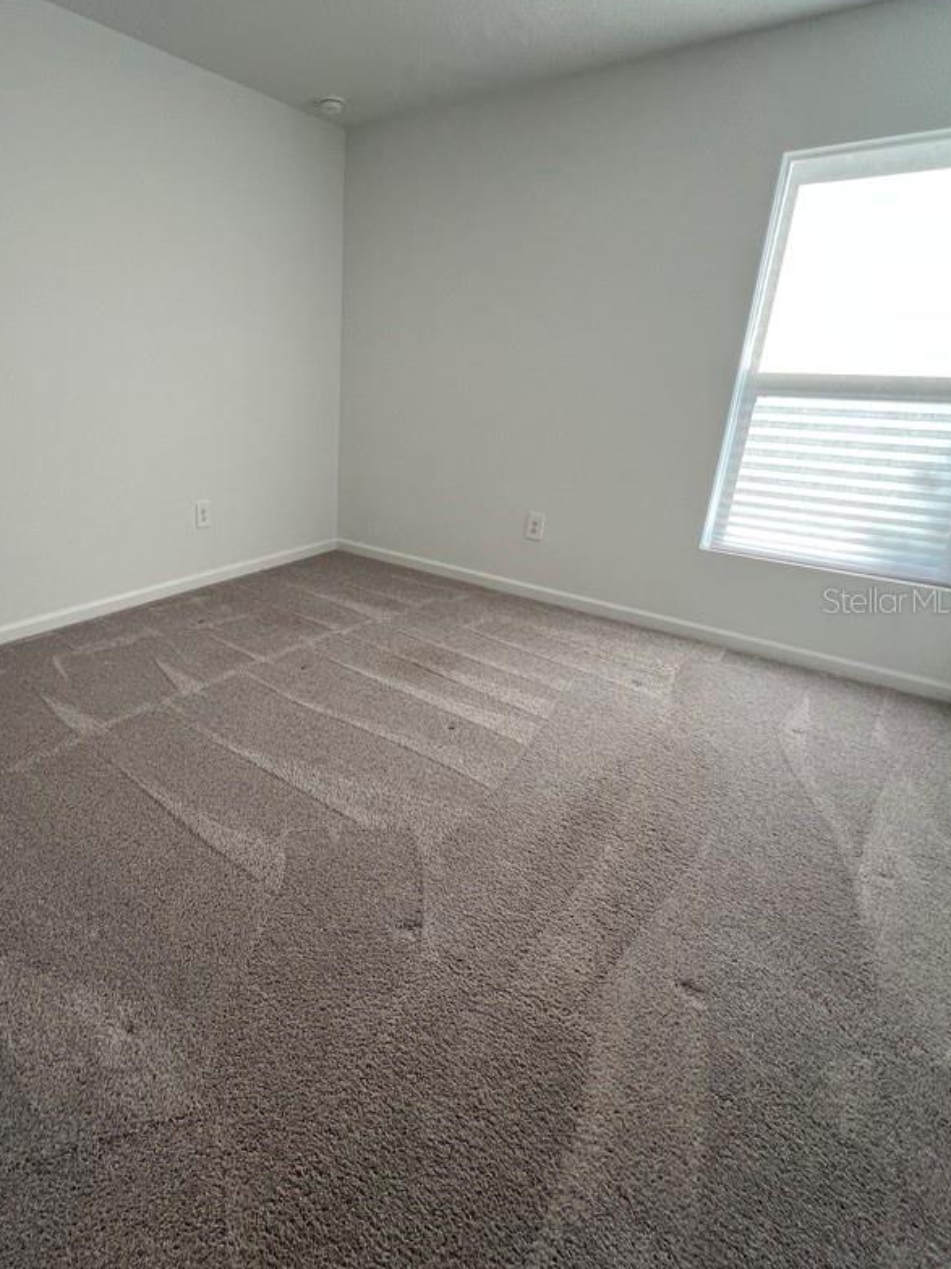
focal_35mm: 17
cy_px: 600
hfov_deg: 73.4
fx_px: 623
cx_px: 353
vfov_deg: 90.9
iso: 80
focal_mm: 1.57
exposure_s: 1/120
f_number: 1.8
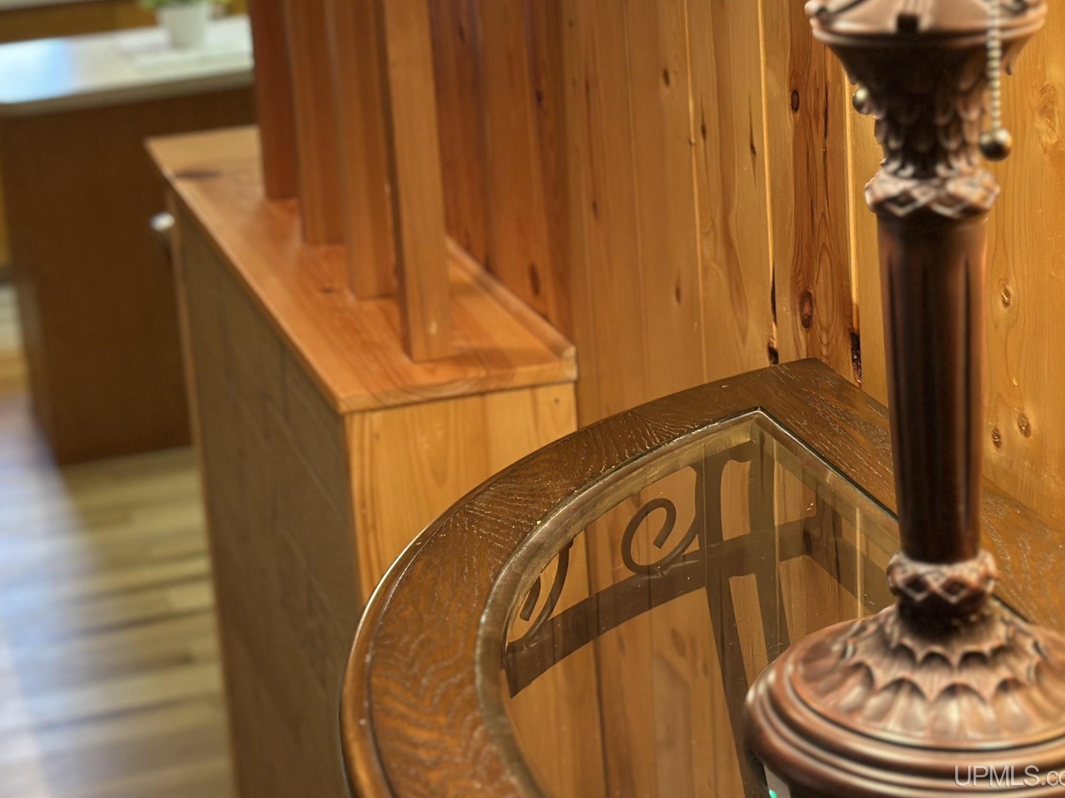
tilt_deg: -13.8
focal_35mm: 74
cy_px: 187
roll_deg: +4.5
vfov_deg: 19.7
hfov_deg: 26.0
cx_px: 282
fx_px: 2276
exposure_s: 1/60
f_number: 1.78
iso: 250
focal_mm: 6.86
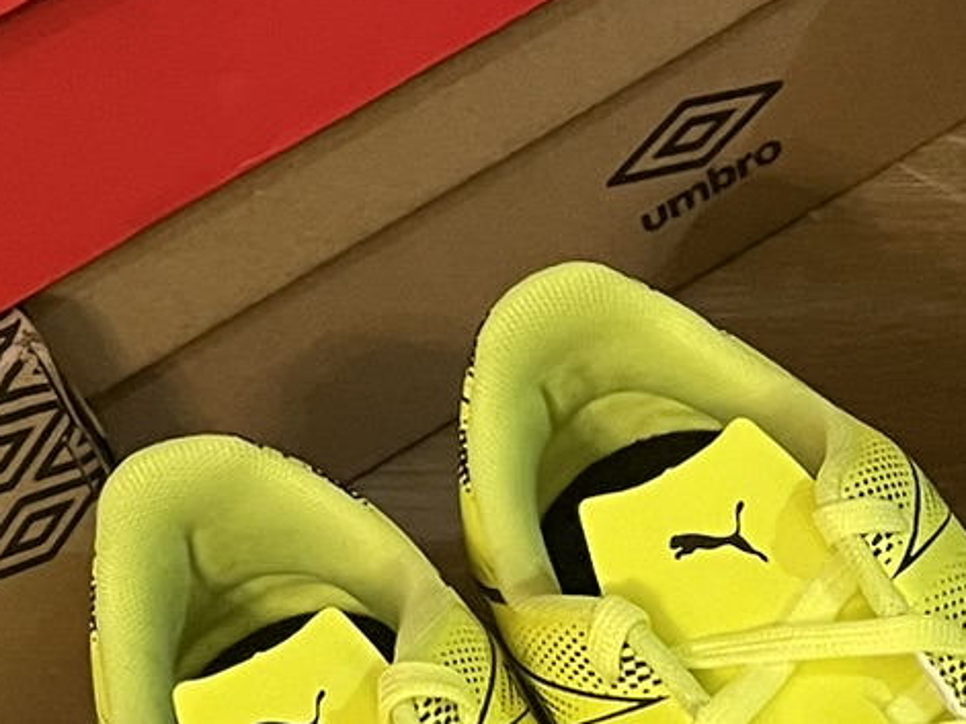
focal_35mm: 113
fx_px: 3153
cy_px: 53
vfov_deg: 13.0
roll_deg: +30.4
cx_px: -226
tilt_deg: -34.5
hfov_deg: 16.6
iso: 500
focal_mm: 4.2
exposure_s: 1/43
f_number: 1.6
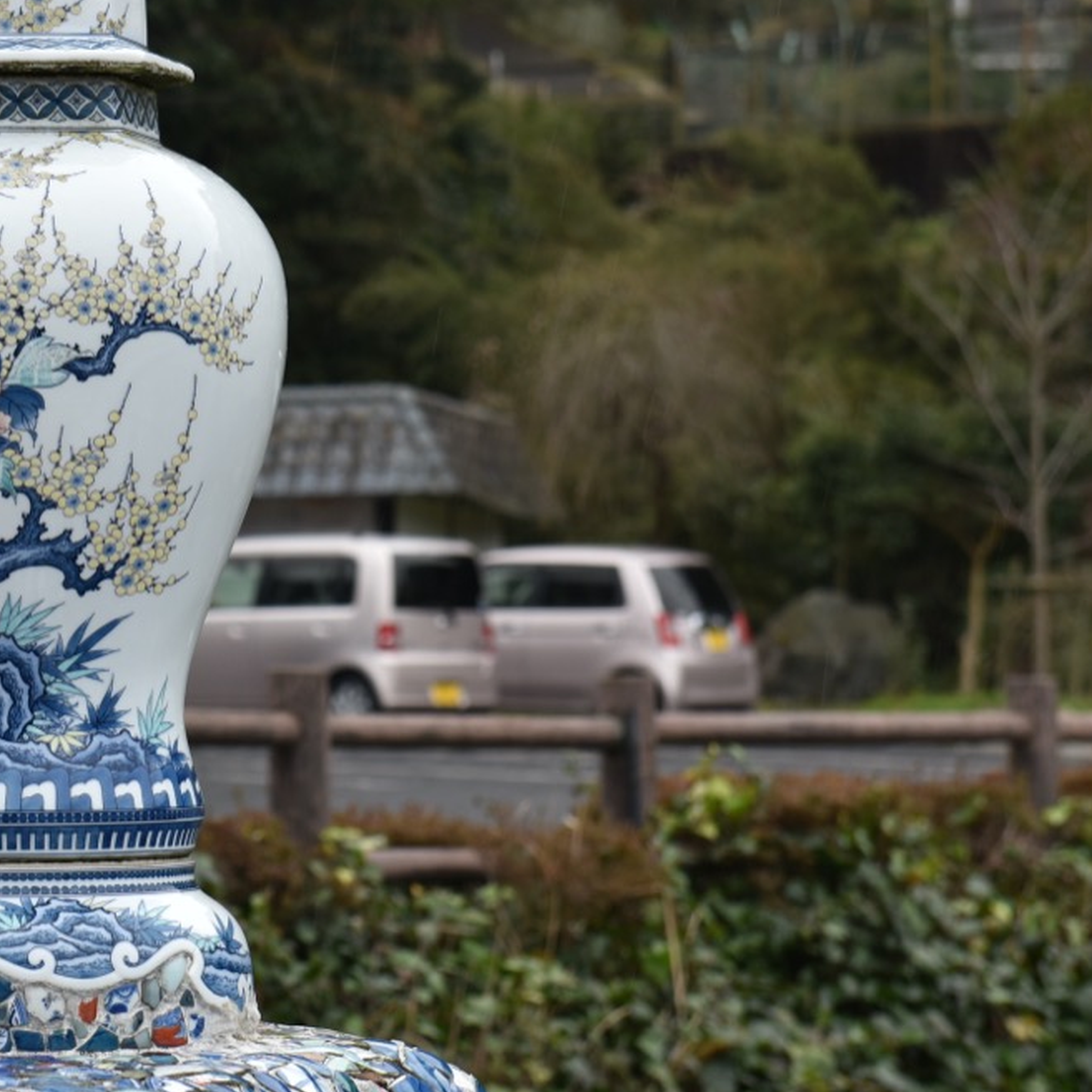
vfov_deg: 10.7
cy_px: 428
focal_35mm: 163
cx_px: -48
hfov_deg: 10.6
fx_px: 5818
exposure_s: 1/125
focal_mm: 70
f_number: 5.6
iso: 100
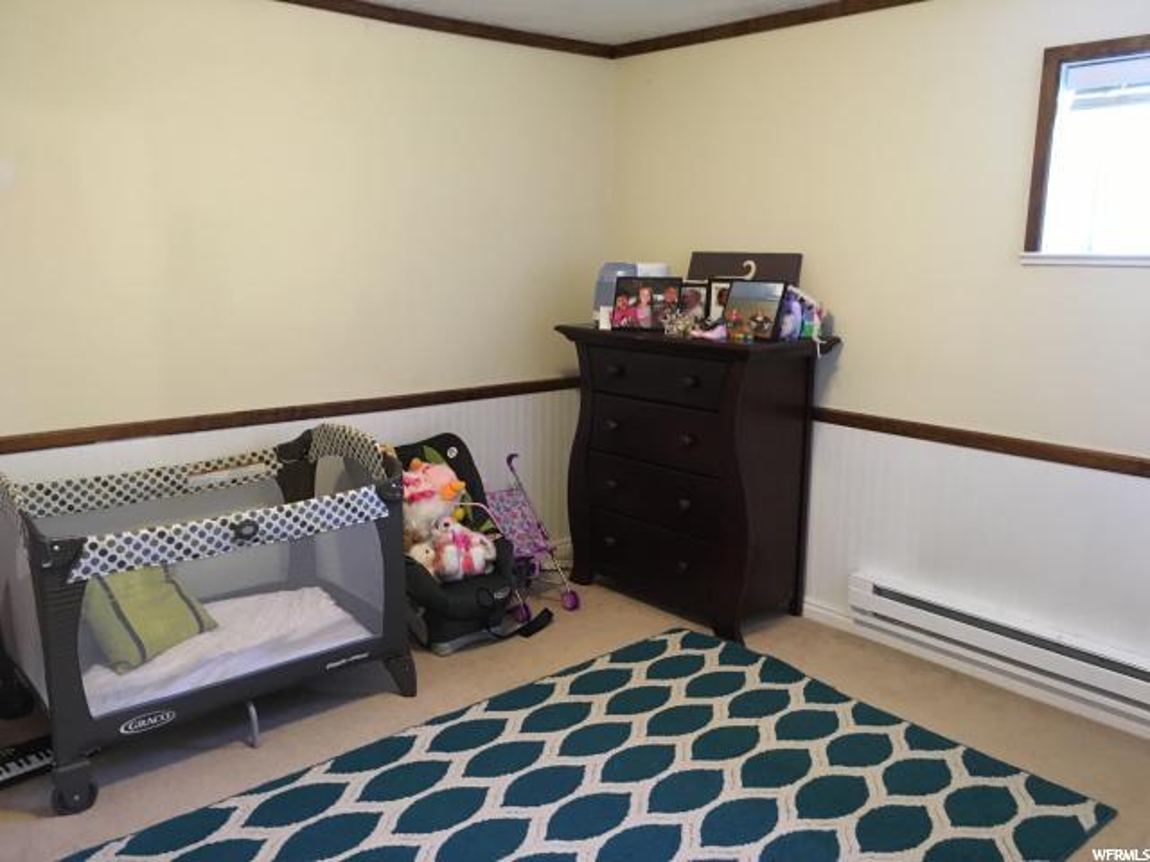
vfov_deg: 48.2
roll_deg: -0.2
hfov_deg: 61.7
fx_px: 963
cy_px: 431
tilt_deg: -11.2
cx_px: 575
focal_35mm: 29
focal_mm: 4.15
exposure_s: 1/24
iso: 200
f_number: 2.2
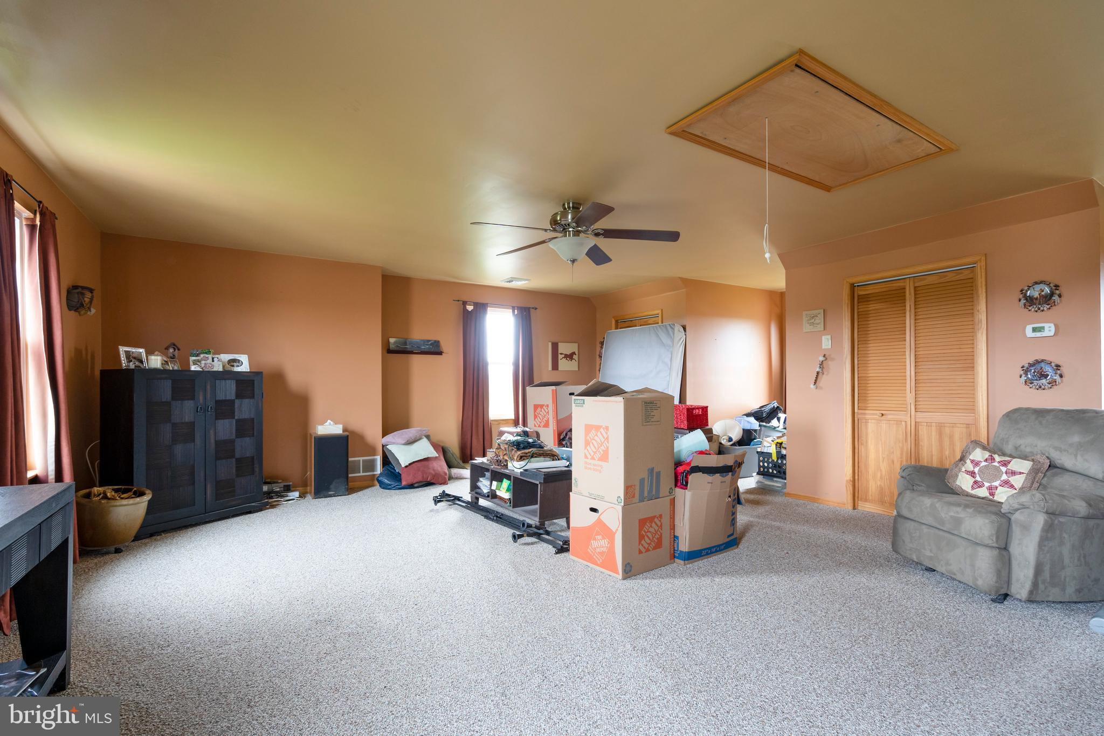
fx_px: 491
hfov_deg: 96.7
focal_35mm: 16
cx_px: 552
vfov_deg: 73.7
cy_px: 368
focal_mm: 16
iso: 640
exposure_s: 1/15
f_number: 5
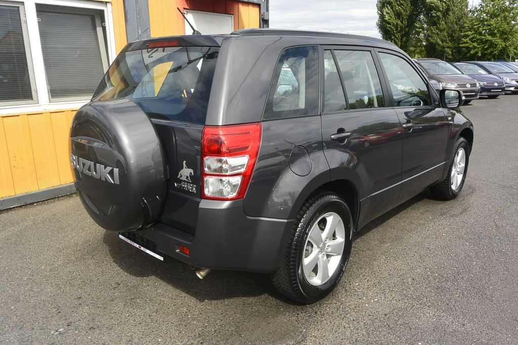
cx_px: 259
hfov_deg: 67.4
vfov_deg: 47.9
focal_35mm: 27
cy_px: 172
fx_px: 389
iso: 160
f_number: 8
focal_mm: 10
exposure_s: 1/250
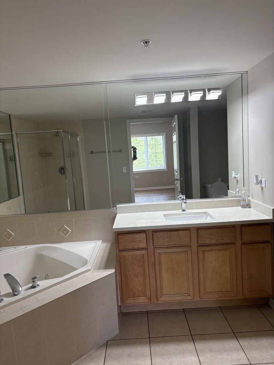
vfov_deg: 67.3
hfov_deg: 53.1
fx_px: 274
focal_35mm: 26
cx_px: 137
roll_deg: +3.1
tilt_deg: -7.1
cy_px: 182
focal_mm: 5.96
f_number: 1.6
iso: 125
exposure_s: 1/148
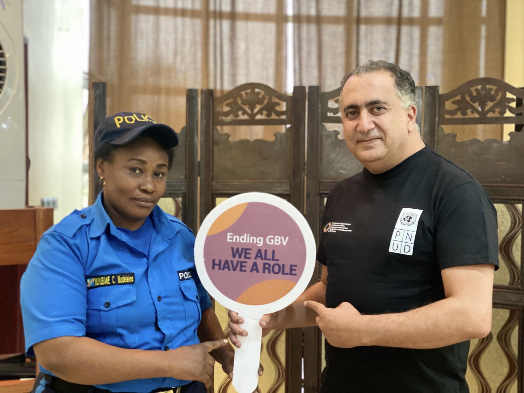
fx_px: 787
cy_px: 196
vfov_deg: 28.0
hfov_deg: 36.8
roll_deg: -0.8
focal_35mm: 52
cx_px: 262
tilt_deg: -1.7
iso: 400
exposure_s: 1/17
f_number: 2
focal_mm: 6
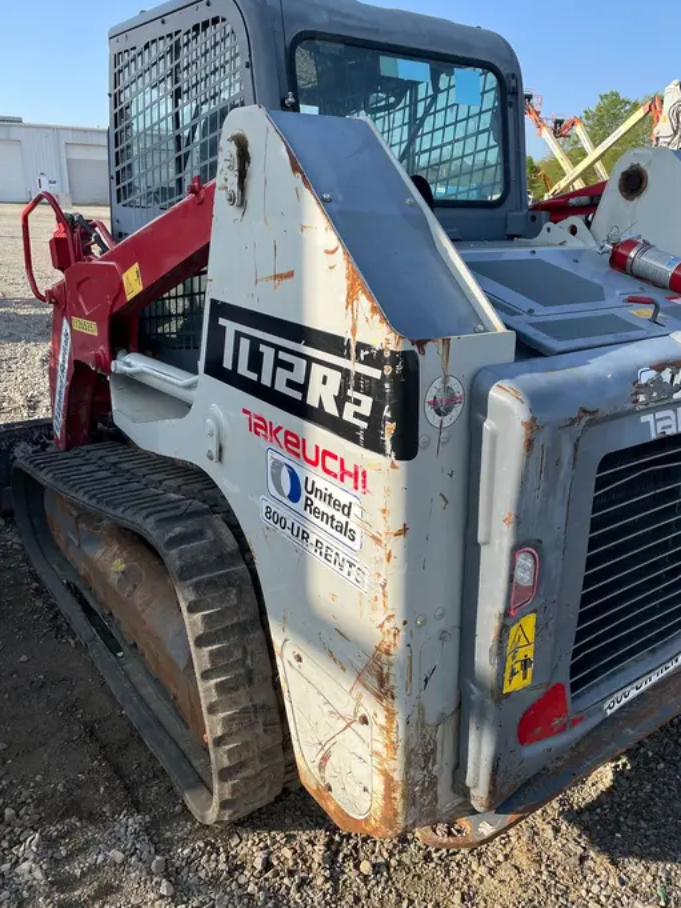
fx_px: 734
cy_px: 441
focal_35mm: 28
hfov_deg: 49.7
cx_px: 365
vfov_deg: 63.4
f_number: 1.6
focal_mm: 4.2
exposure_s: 1/1916
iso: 32
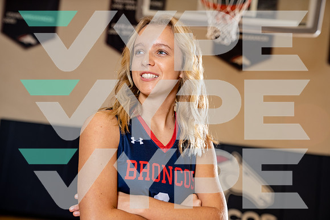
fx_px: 559
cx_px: 165
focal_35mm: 61
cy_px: 110
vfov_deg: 22.3
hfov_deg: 32.9
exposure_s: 1/250
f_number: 4.5
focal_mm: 61
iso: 400
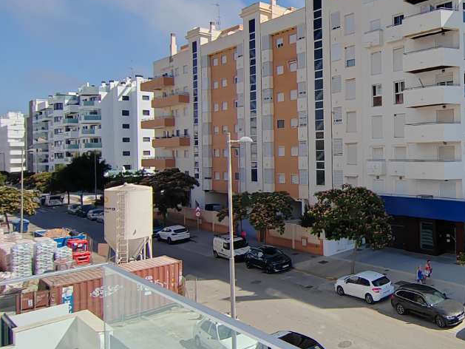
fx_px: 417
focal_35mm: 31
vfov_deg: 45.3
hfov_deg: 51.5
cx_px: 419
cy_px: 150
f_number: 2.2
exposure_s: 1/2200
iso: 100
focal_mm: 2.16
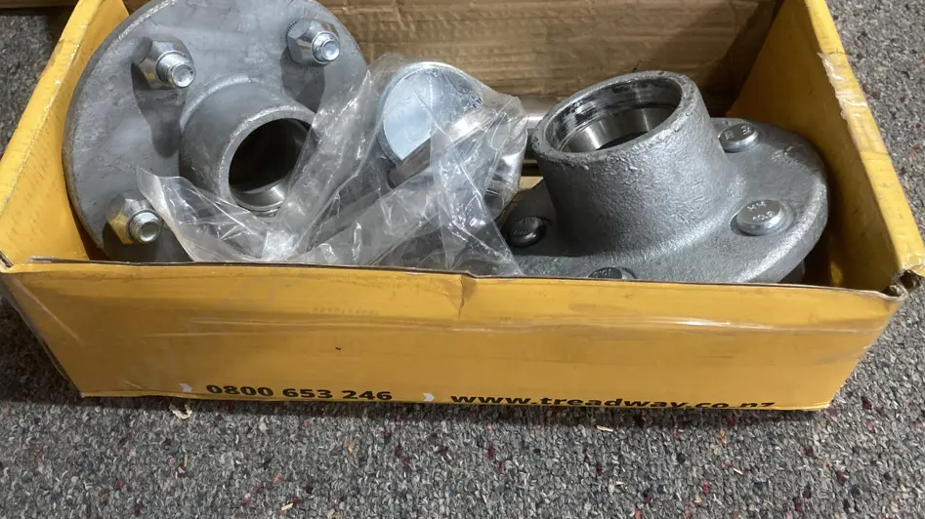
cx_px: 444
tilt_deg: -48.2
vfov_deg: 35.1
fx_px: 809
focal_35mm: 33
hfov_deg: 59.5
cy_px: 152
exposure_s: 1/50
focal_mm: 3.99
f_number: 1.8
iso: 200
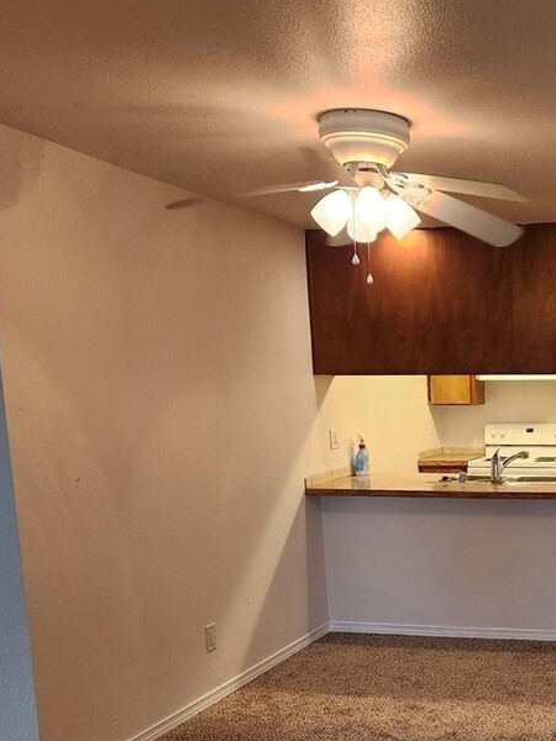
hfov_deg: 29.9
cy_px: 567
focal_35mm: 46
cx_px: 525
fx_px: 985
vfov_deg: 40.0
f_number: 1.8
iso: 320
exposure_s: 1/120
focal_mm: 5.4
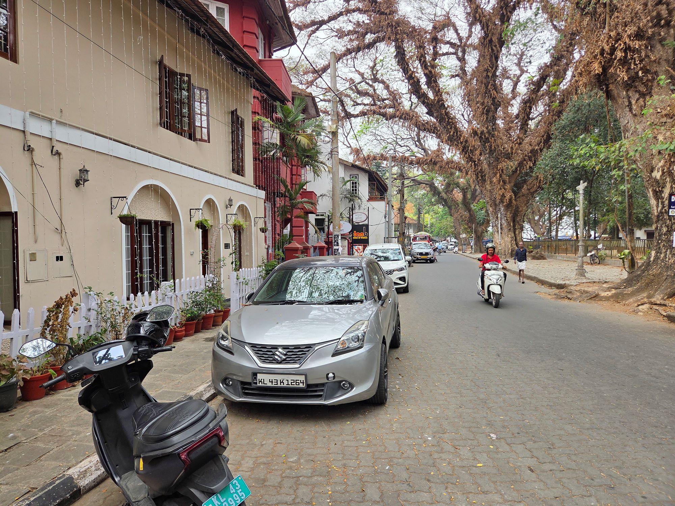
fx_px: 448
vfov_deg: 58.9
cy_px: 253
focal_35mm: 23
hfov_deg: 73.9
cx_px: 338
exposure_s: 1/1170
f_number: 1.8
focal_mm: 5.4
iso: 80
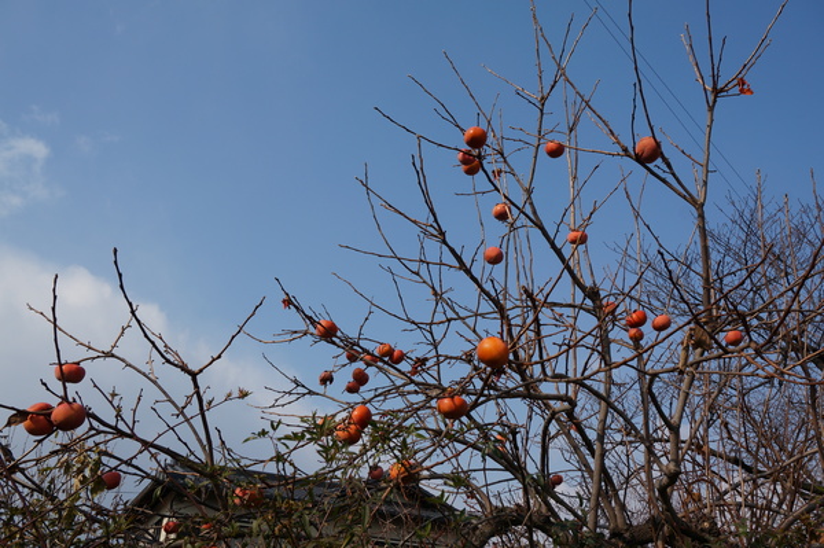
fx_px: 720
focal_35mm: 32
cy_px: 274
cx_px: 412
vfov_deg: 41.6
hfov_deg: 59.5
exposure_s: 1/250
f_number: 9
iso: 100
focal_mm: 21
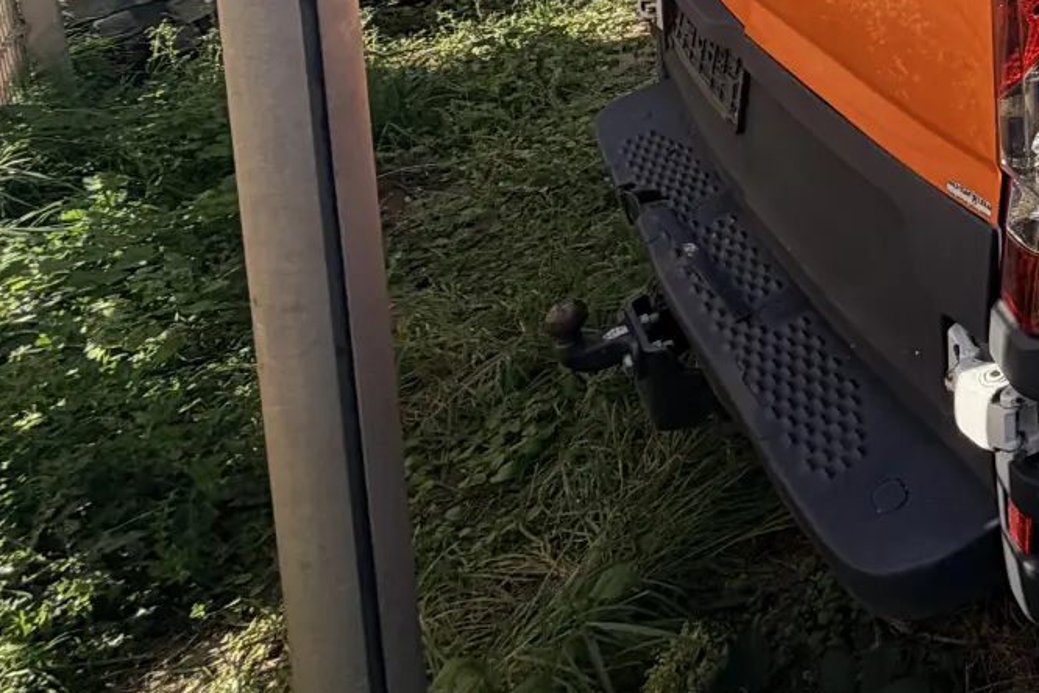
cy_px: -339
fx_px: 1212
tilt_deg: -4.6
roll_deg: +1.8
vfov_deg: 24.8
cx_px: 1487
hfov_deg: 30.5
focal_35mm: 42
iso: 32
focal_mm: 2.22
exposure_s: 1/770
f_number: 2.2
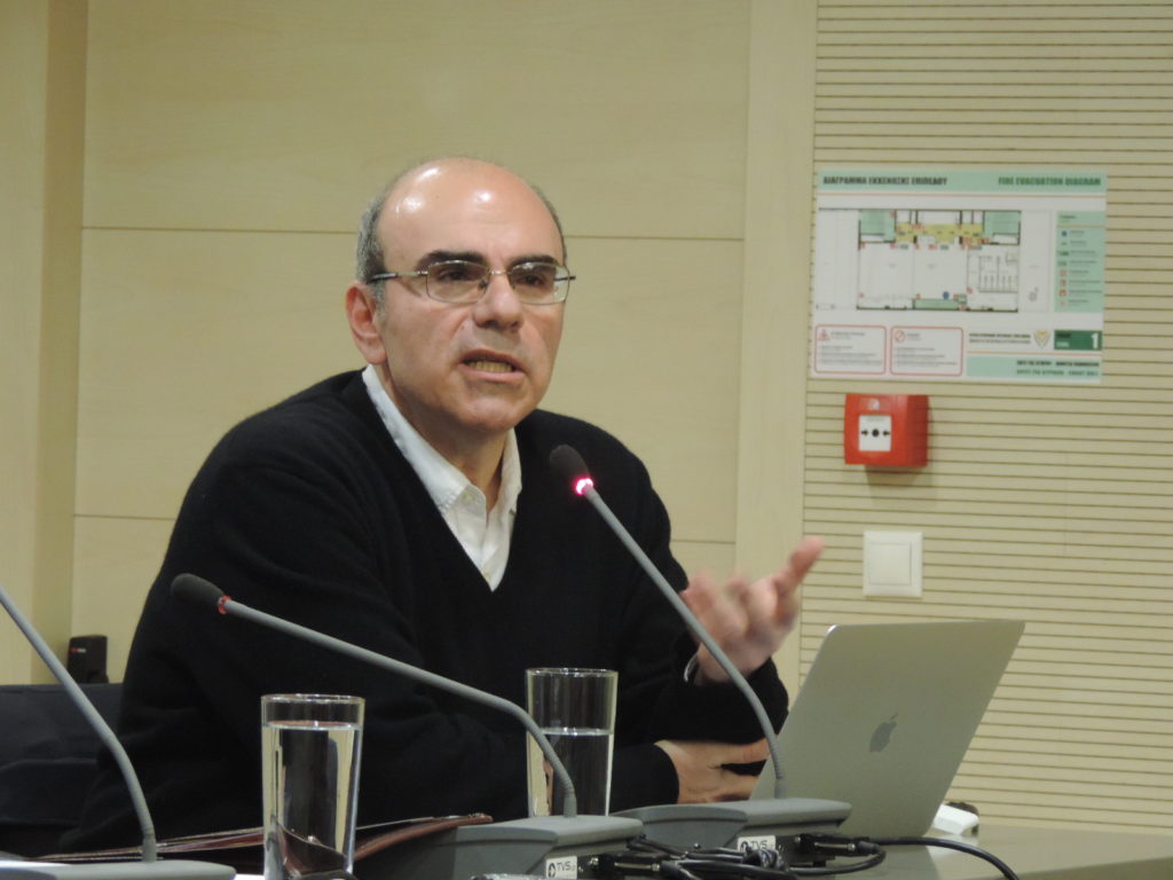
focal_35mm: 200
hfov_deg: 9.9
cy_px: 440
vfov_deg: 7.4
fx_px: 6777
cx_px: 586
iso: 800
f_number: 4.6
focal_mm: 35.6
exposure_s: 1/15
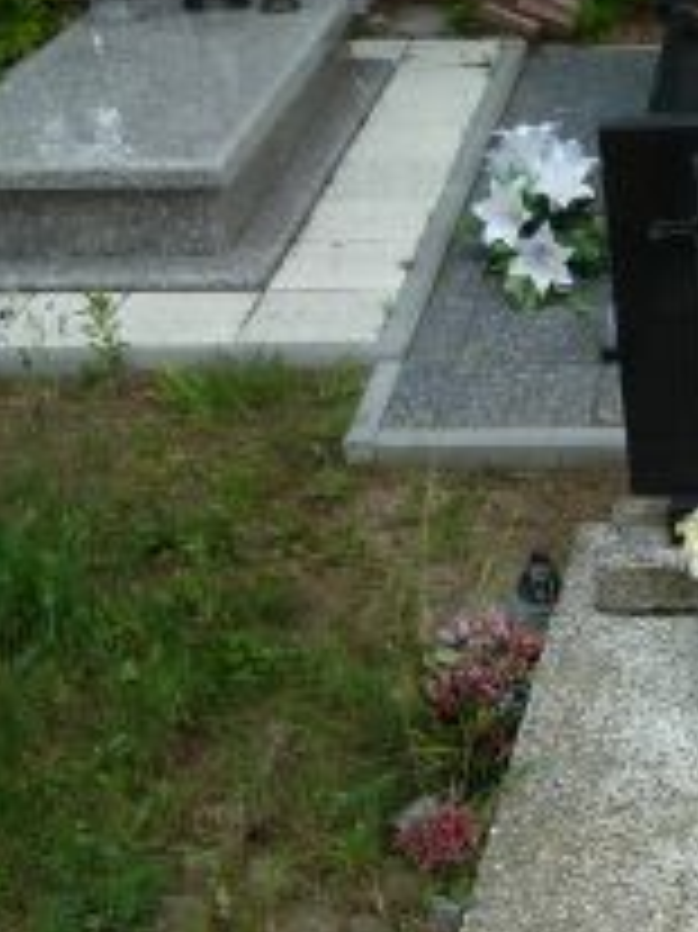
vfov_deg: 30.1
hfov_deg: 23.4
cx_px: 797
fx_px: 1561
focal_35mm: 58
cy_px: 1009
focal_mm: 4.1
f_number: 4
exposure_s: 1/320
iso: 80
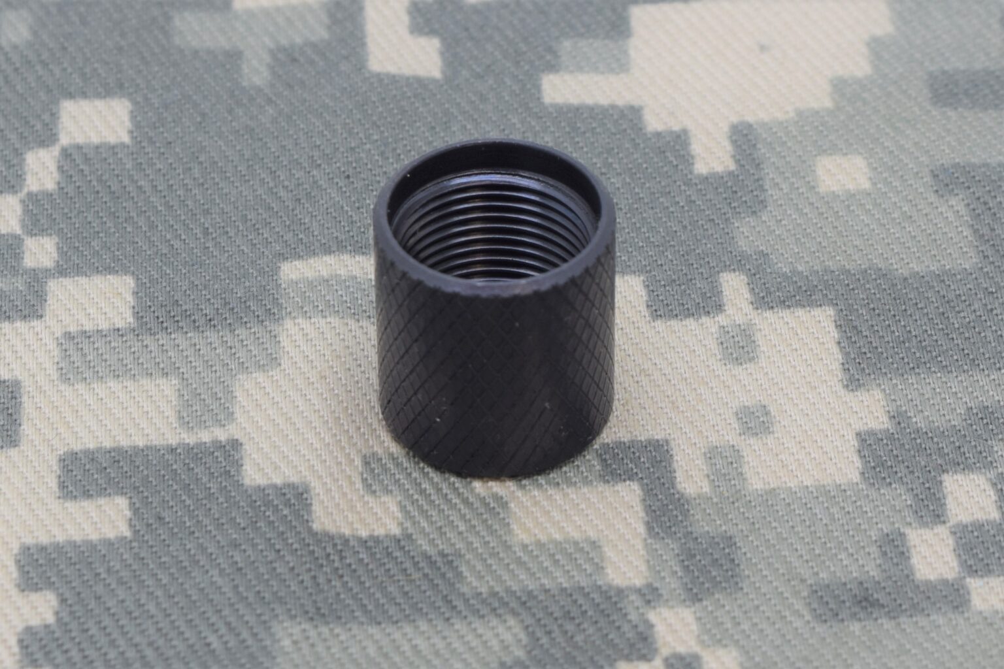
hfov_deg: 29.2
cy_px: 334
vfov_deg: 19.7
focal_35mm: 69
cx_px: 502
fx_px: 1924
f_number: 10
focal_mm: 46
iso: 100
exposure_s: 1/10
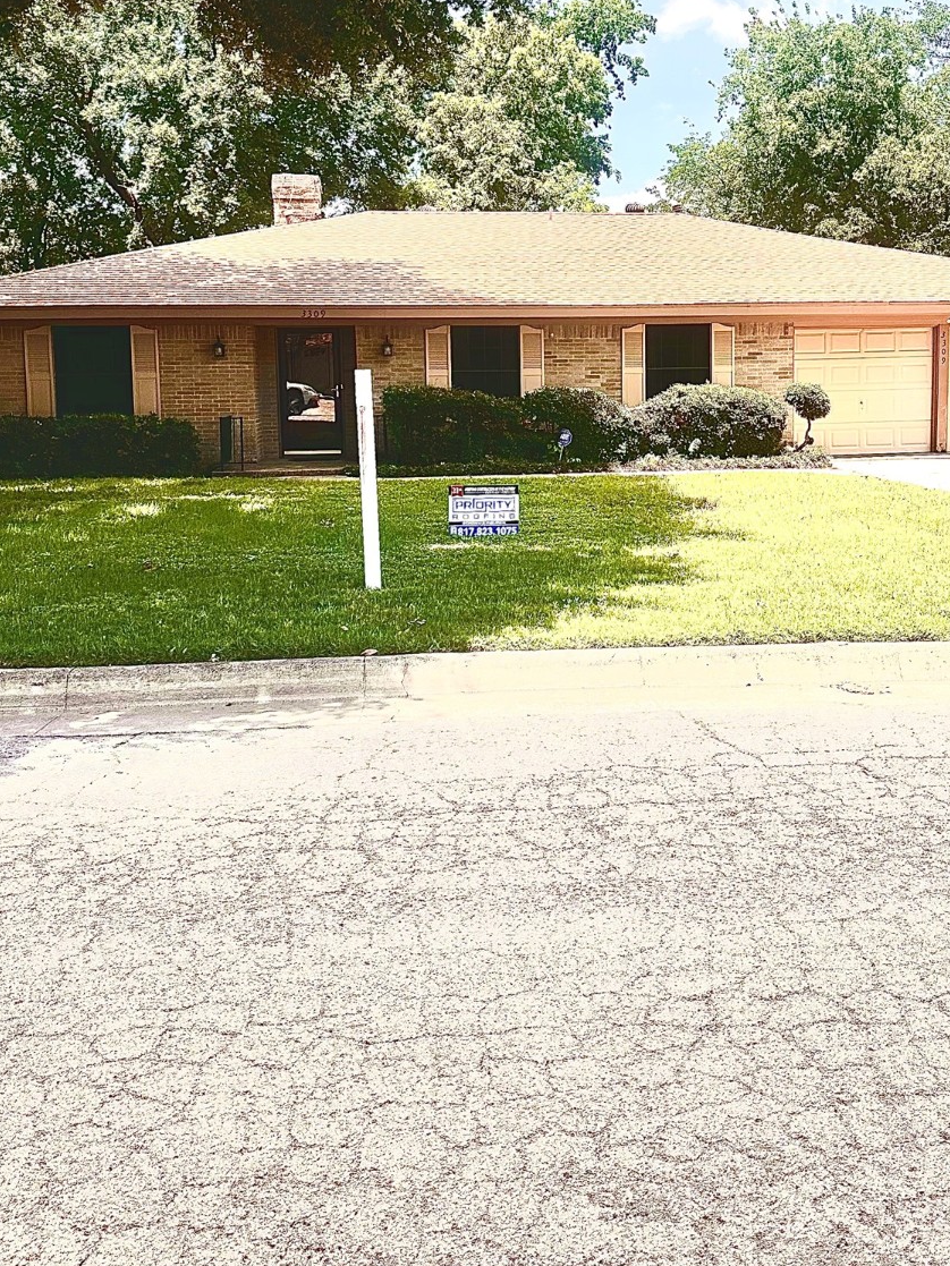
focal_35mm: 33
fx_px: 1207
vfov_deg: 54.6
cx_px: 577
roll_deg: +0.3
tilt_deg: -2.2
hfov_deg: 42.7
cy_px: 460
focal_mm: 6.86
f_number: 1.78
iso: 80
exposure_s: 1/5000
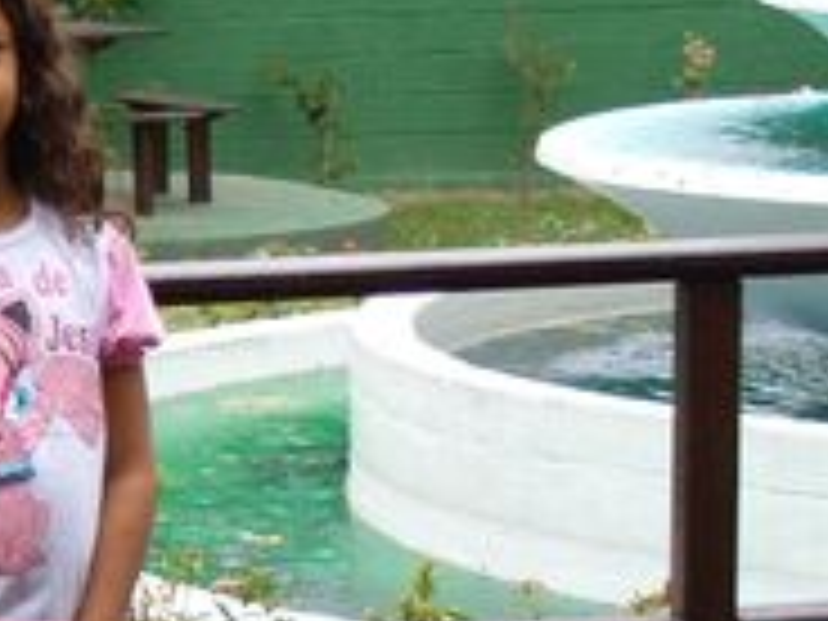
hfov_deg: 11.5
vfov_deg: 9.0
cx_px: -360
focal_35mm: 165
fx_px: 3947
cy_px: 446
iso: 50
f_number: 2.8
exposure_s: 1/67
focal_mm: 7.8
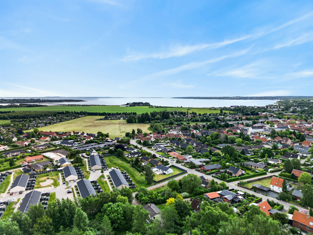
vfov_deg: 56.8
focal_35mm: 24
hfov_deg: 71.6
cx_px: 156
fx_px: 217
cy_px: 118
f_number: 1.7
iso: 100
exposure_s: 1/3200
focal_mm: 6.7
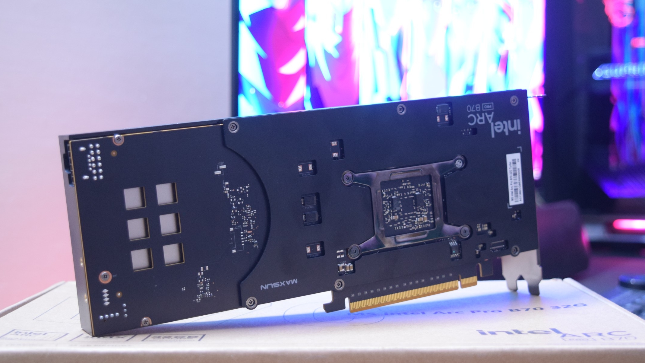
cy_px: 183
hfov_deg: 37.5
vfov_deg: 21.6
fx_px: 950
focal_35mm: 56
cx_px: 324
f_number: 5
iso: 1600
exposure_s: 1/10
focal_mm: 35
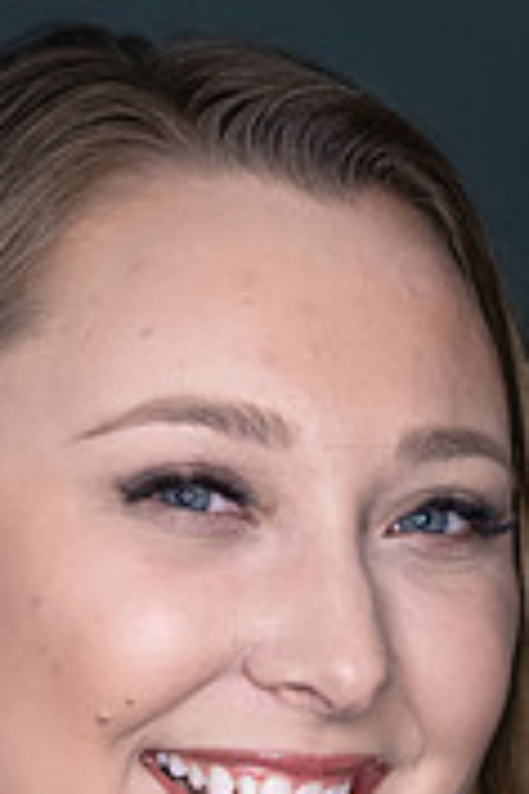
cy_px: 938
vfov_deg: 9.4
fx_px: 4761
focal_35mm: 216
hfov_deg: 6.4
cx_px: 179
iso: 2000
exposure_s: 1/400
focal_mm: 85
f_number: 3.5
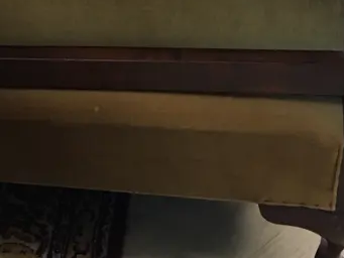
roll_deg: +2.9
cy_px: -73
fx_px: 865
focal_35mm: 87
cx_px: 48
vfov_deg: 16.1
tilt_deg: -25.8
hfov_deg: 22.1
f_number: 2.2
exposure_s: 1/10
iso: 80
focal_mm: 4.15
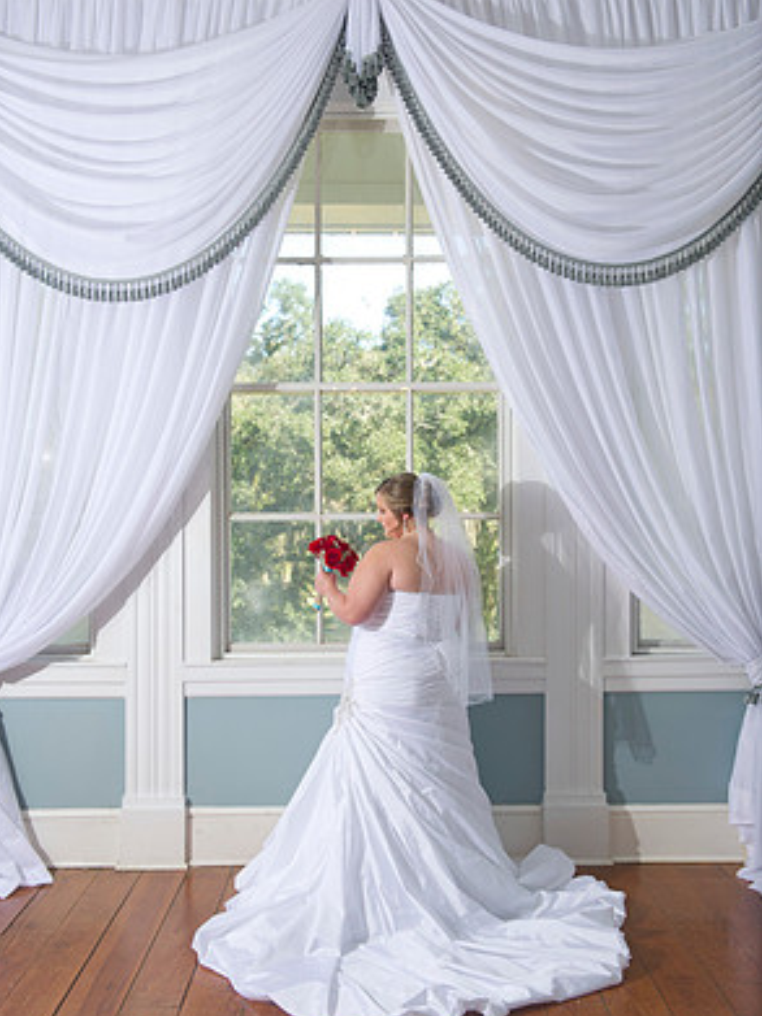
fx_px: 1233
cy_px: 514
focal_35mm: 42
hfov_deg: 34.3
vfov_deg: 44.8
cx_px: 376
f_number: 5.6
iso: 320
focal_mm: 38
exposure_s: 1/250
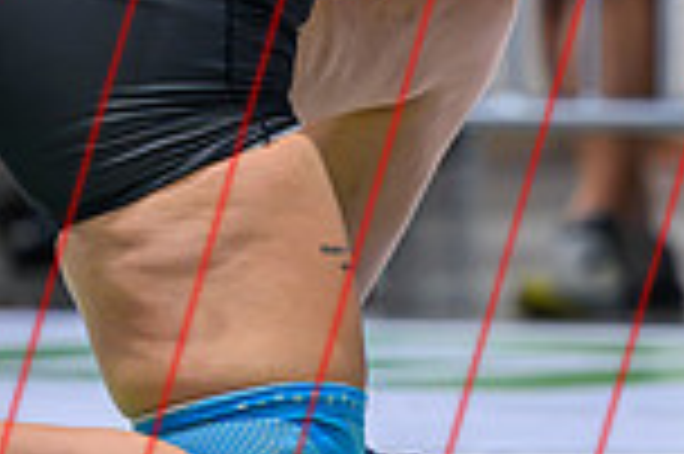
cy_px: -108
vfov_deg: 1.9
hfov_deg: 2.9
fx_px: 13418
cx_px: 681
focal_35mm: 707
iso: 4000
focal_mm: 150
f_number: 2.8
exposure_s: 1/1000
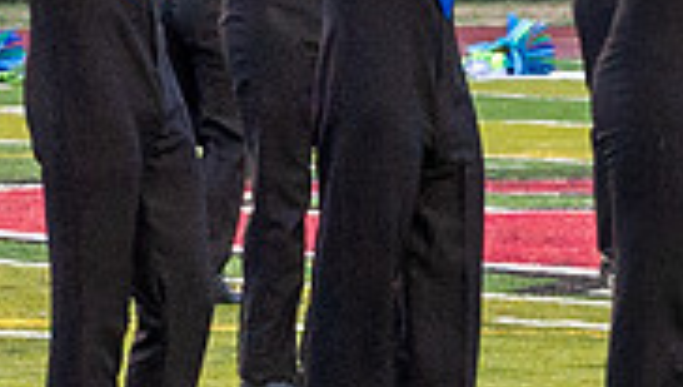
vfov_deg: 2.0
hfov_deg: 3.6
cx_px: -401
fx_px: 10937
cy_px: 26
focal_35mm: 603
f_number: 7.1
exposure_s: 1/200
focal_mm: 78
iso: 2500
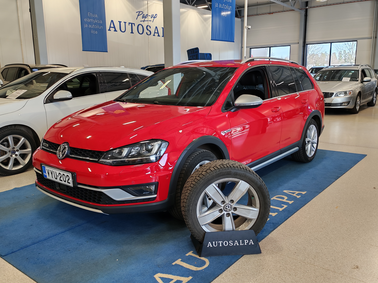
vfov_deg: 42.9
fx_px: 360
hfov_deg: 55.4
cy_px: 142
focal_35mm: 33
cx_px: 189
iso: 80
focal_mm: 6.12
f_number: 1.9
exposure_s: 1/100
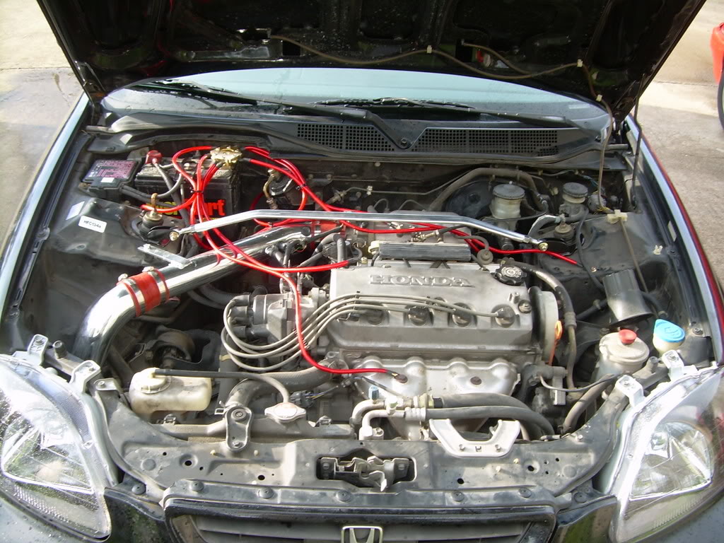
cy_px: 272
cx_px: 362
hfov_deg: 49.0
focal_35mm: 38
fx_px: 795
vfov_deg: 37.7
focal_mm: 6.3
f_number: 2.8
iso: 50
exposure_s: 1/105
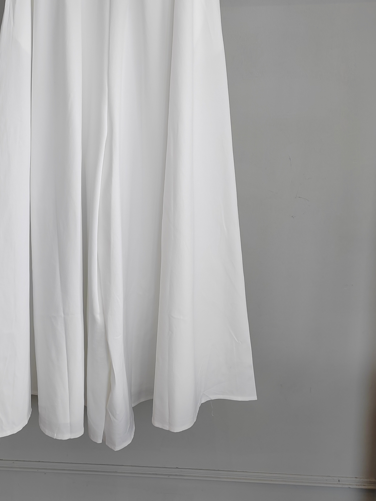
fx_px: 579
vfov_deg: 45.8
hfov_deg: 35.6
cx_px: 121
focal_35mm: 40
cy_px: 151
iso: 125
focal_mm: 5.52
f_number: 1.9
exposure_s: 1/100
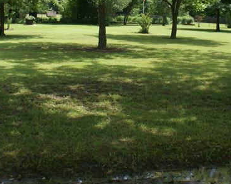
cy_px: -14
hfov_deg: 27.0
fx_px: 478
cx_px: 152
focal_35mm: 70
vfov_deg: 20.9
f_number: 9
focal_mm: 18
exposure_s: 1/80
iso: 100
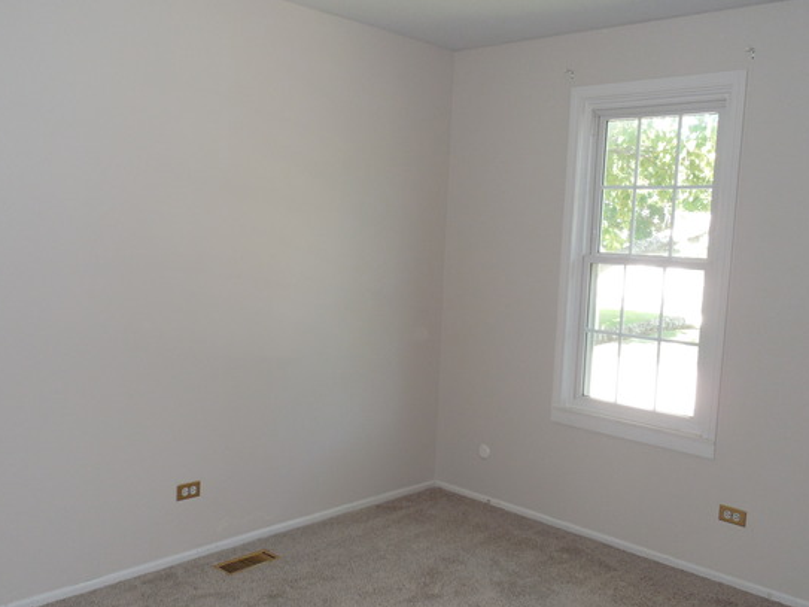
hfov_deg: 55.3
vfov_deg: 42.9
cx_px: 386
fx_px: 771
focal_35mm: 33
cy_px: 310
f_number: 3.5
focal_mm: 5
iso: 200
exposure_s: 1/25
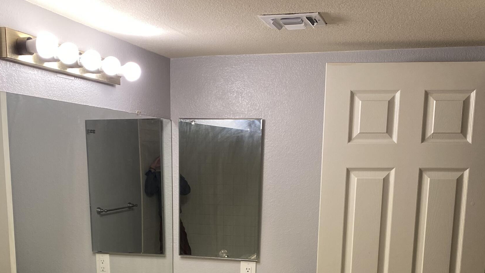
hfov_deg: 40.6
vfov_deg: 22.0
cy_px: 312
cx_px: 224
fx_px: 656
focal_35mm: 51
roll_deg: -0.2
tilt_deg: -13.5
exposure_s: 1/120
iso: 100
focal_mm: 4.25
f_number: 1.8
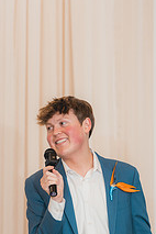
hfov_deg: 4.4
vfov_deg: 6.6
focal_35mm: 312
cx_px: 68
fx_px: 2028
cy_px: 190
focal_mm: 148
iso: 1000
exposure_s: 1/250
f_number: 2.8
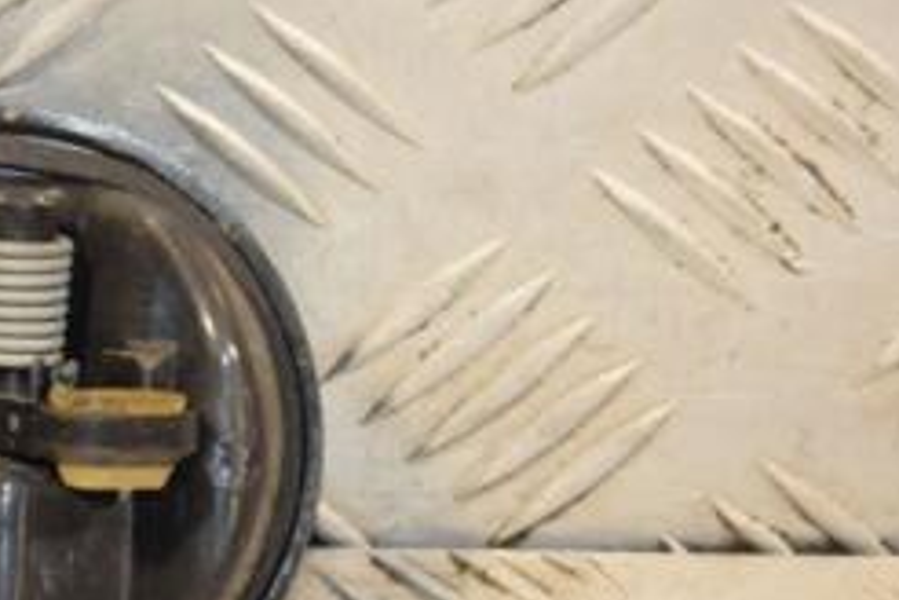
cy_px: 428
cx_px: -88
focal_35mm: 384
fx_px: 9594
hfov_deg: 5.3
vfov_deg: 3.6
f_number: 5.6
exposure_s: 1/160
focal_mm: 105
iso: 800
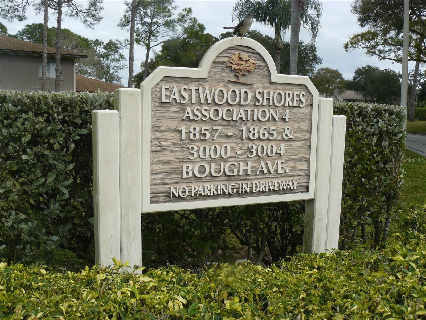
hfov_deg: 51.4
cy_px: 160
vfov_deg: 39.7
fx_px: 443
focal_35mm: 36
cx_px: 213
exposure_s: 1/320
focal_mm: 6
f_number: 5.6
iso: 100
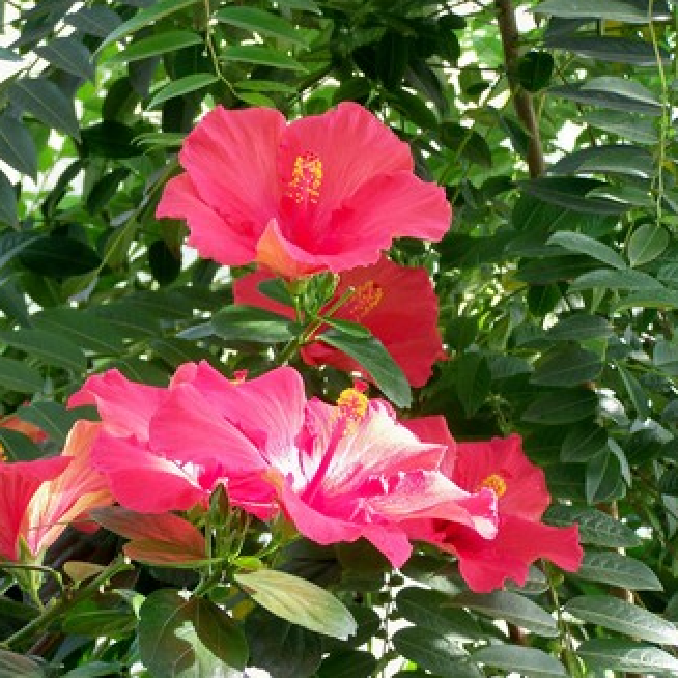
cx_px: 234
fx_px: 2770
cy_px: 338
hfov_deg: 13.9
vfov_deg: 14.0
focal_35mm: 125
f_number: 3.2
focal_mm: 17.5
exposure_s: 1/50
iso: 64
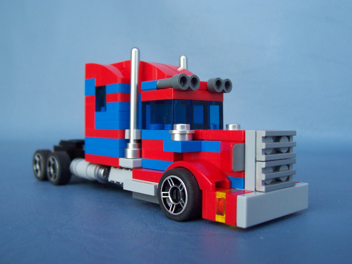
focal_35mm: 37
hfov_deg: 50.1
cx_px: 176
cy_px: 132
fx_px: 376
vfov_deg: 38.7
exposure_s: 1/90
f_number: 2.8
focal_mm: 5.6
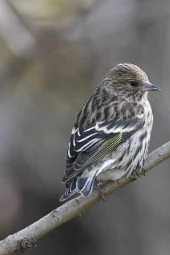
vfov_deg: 1.8
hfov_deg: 1.2
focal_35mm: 1130
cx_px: 81
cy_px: 128
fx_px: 8004
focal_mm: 500
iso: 6400
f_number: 5.6
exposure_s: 1/800
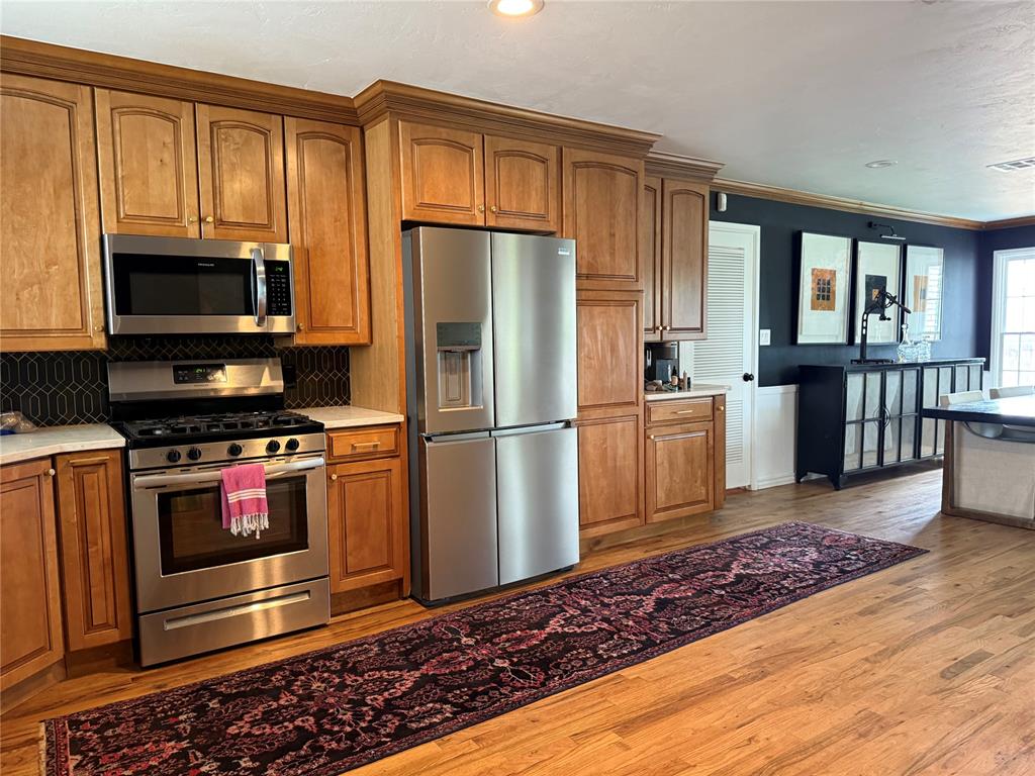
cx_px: 518
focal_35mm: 24
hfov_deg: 71.6
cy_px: 388
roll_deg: +0.9
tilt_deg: -3.2
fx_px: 718
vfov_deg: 56.8
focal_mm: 6.76
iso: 400
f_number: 1.78
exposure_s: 1/60
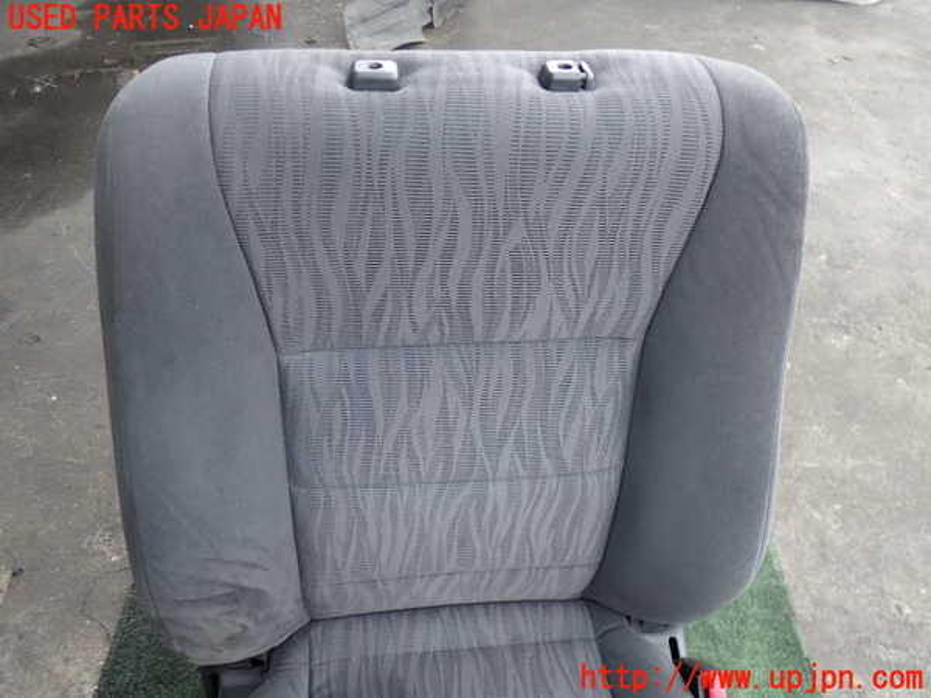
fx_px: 807
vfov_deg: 46.8
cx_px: 466
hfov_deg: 60.0
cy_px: 349
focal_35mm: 30
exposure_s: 1/125
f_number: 2.3
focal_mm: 5.4
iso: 160
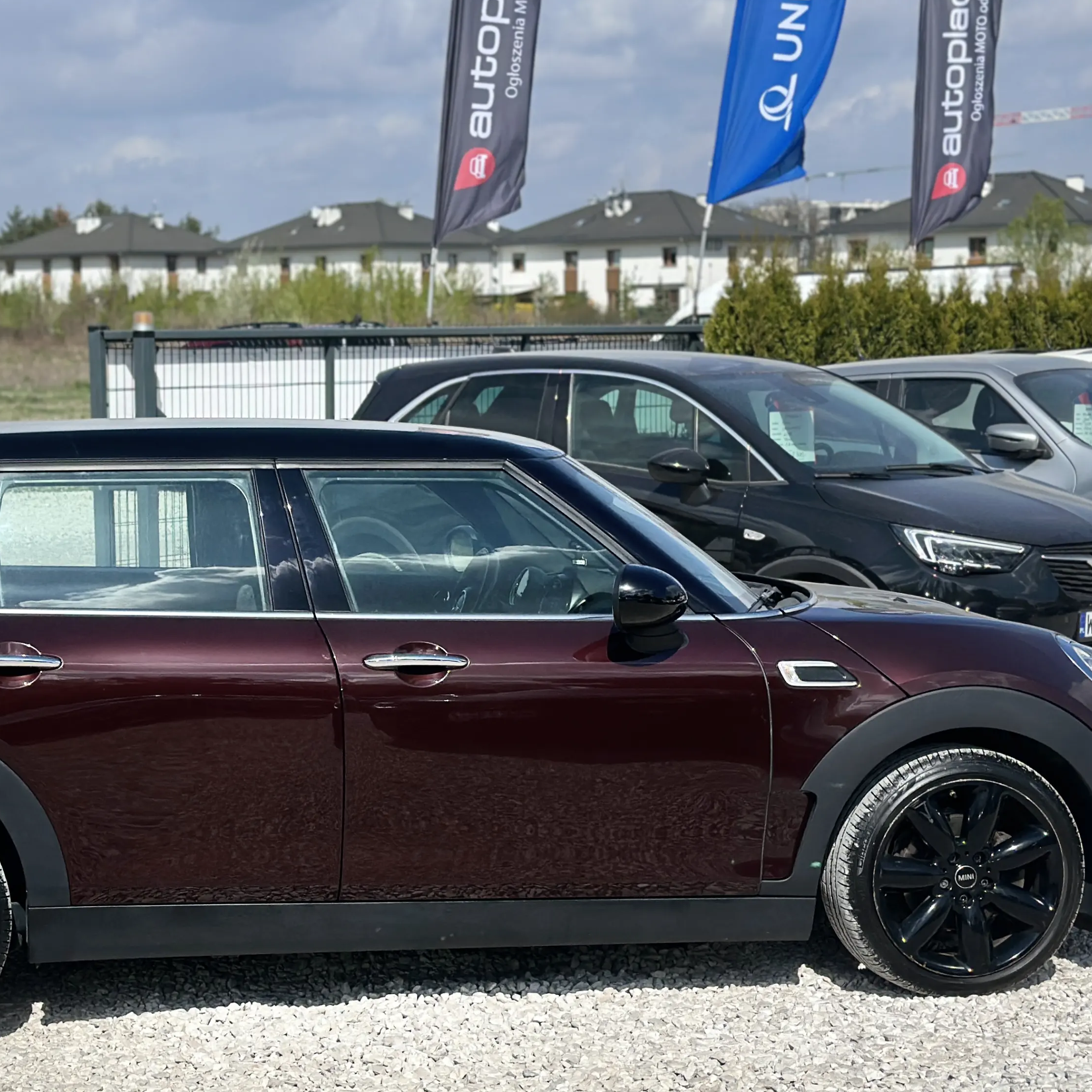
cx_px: 326
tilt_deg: -8.4
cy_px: 701
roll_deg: +2.4
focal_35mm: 73
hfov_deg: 23.5
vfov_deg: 23.6
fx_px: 2605
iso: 100
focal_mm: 6.86
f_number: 1.78
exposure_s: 1/8929
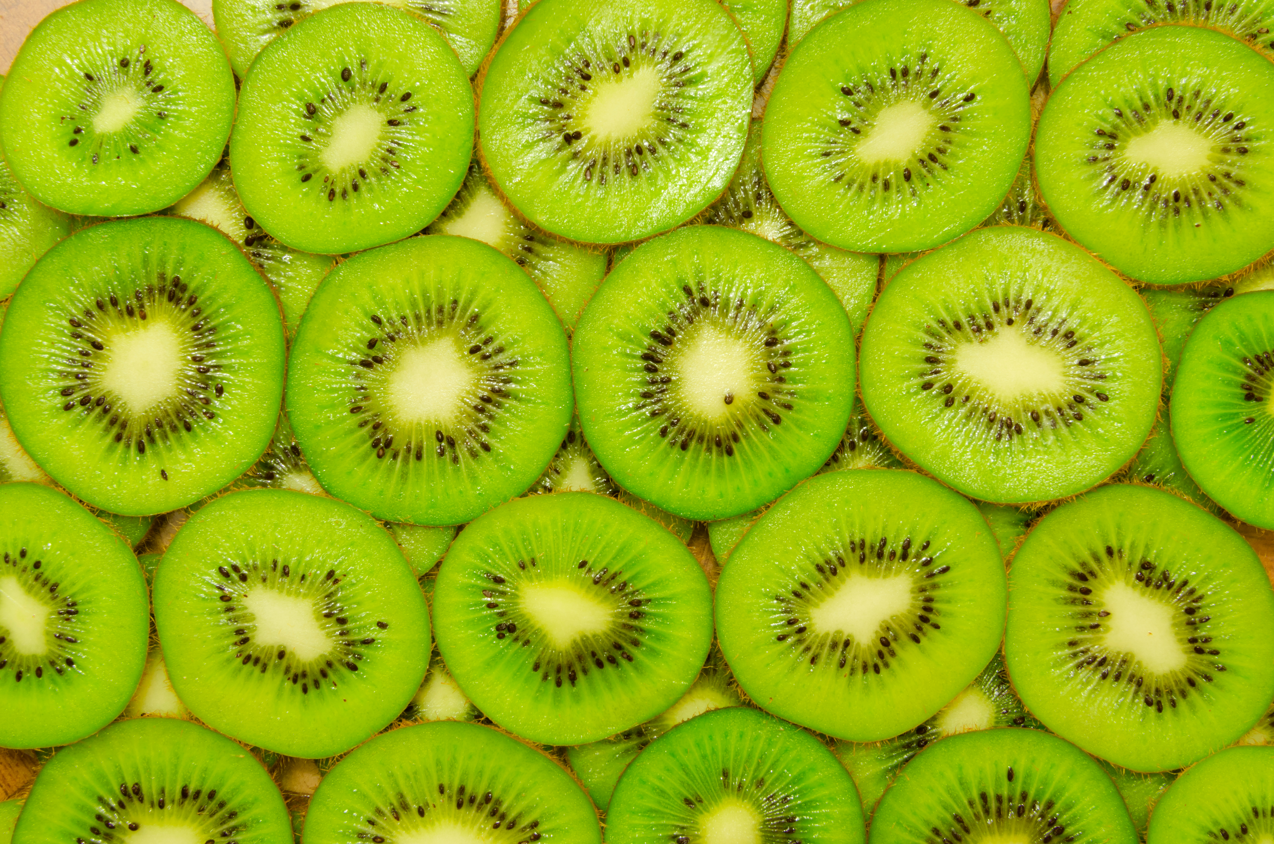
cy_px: 422
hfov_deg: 27.0
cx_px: 637
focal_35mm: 75
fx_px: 2649
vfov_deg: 18.1
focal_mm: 50
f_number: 20
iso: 100
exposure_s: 10
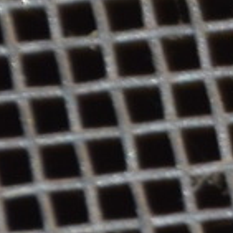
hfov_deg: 1.4
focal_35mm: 1220
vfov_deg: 1.4
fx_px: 9291
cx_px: 654
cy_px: 436
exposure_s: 1/60
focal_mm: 140
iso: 320
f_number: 5.6
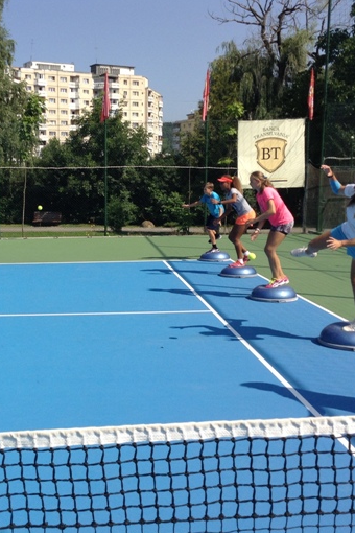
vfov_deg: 41.9
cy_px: 267
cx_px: 100
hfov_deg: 28.3
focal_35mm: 47
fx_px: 695
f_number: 2.4
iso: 25
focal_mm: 3.3
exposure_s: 1/1318
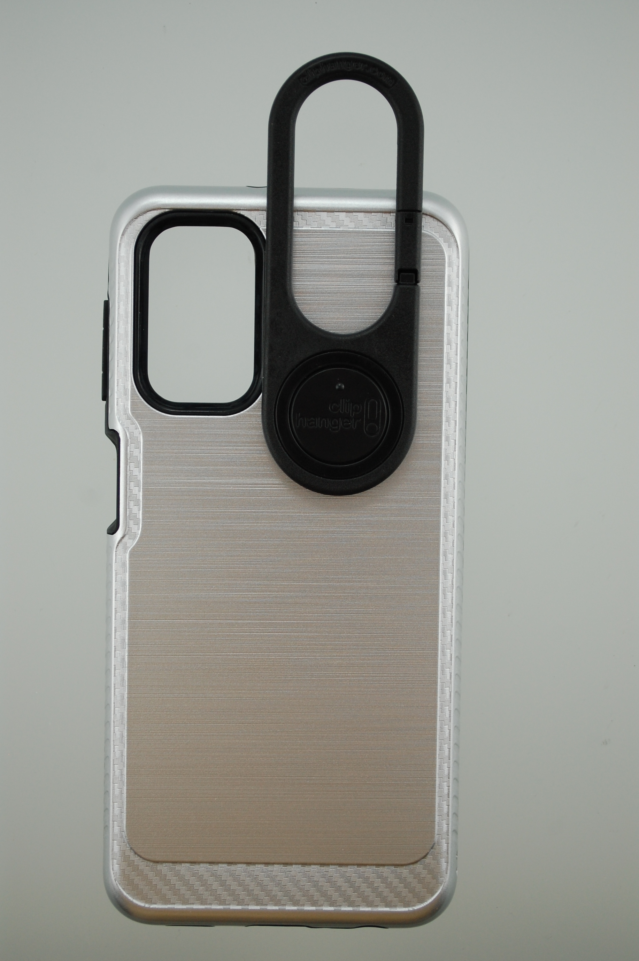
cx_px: 320
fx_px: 1520
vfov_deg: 35.1
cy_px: 480
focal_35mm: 57
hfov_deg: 23.7
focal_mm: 38
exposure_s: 1/40
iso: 400
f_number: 5.3
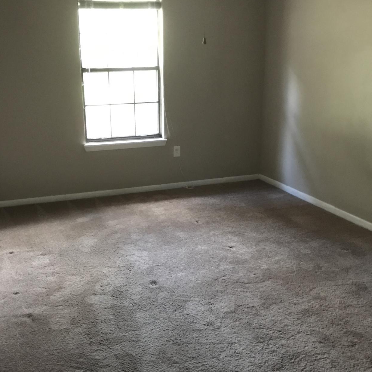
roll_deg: +0.6
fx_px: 486
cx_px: 152
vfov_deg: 41.8
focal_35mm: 40
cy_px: 196
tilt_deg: -15.8
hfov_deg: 41.7
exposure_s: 1/5
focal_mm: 3.99
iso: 80
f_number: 1.8
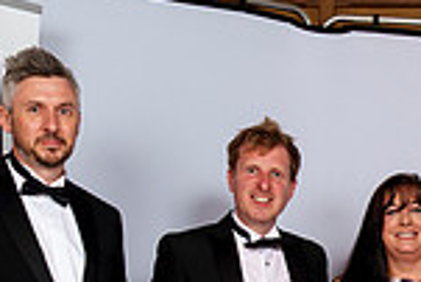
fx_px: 1311
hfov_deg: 16.9
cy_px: 420
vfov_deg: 11.7
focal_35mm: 112
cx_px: 580
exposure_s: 1/125
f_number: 8
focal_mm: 26
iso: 100
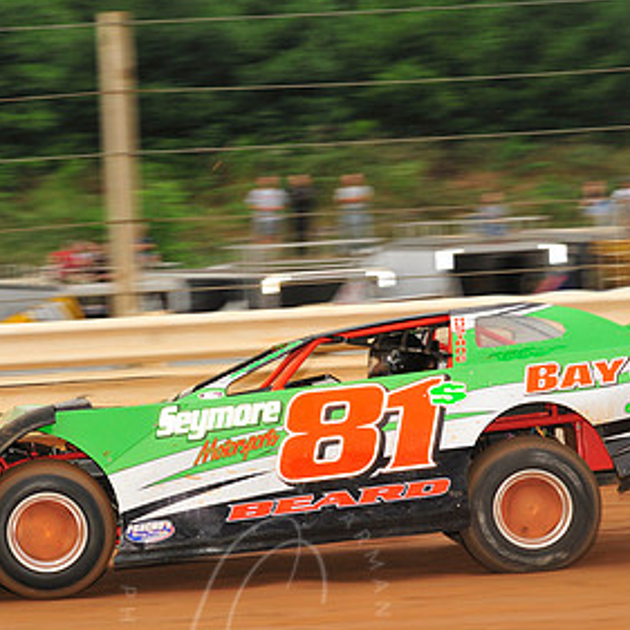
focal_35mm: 237
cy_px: 399
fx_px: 4880
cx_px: 253
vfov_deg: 7.4
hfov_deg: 7.4
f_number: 7.1
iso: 800
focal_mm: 135
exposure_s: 1/320
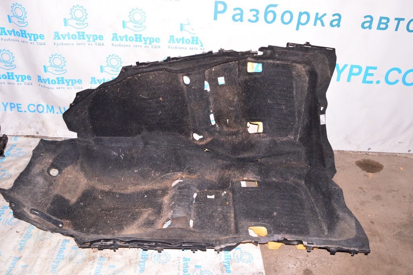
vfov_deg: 41.6
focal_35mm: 32
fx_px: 361
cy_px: 138
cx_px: 206
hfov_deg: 59.5
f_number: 8
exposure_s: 1/160
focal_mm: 21
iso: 1600
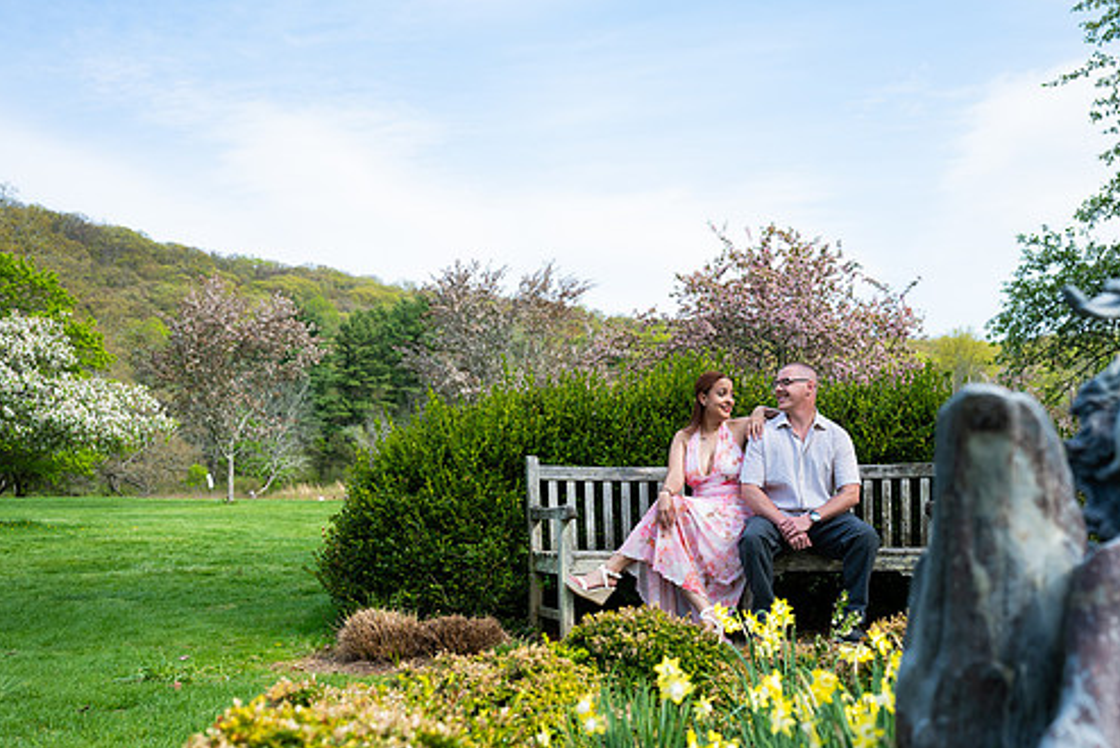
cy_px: 423
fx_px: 1183
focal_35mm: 38
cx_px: 662
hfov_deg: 50.4
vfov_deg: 35.0
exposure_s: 1/1600
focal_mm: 30.5
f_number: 3.2
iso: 200
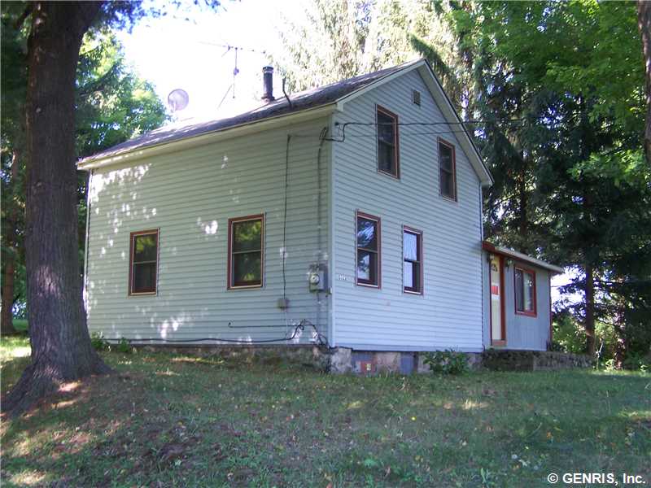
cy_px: 244
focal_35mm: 38
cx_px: 326
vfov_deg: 37.7
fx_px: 715
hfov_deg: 49.0
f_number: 2.8
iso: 80
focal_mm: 6.3
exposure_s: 1/50
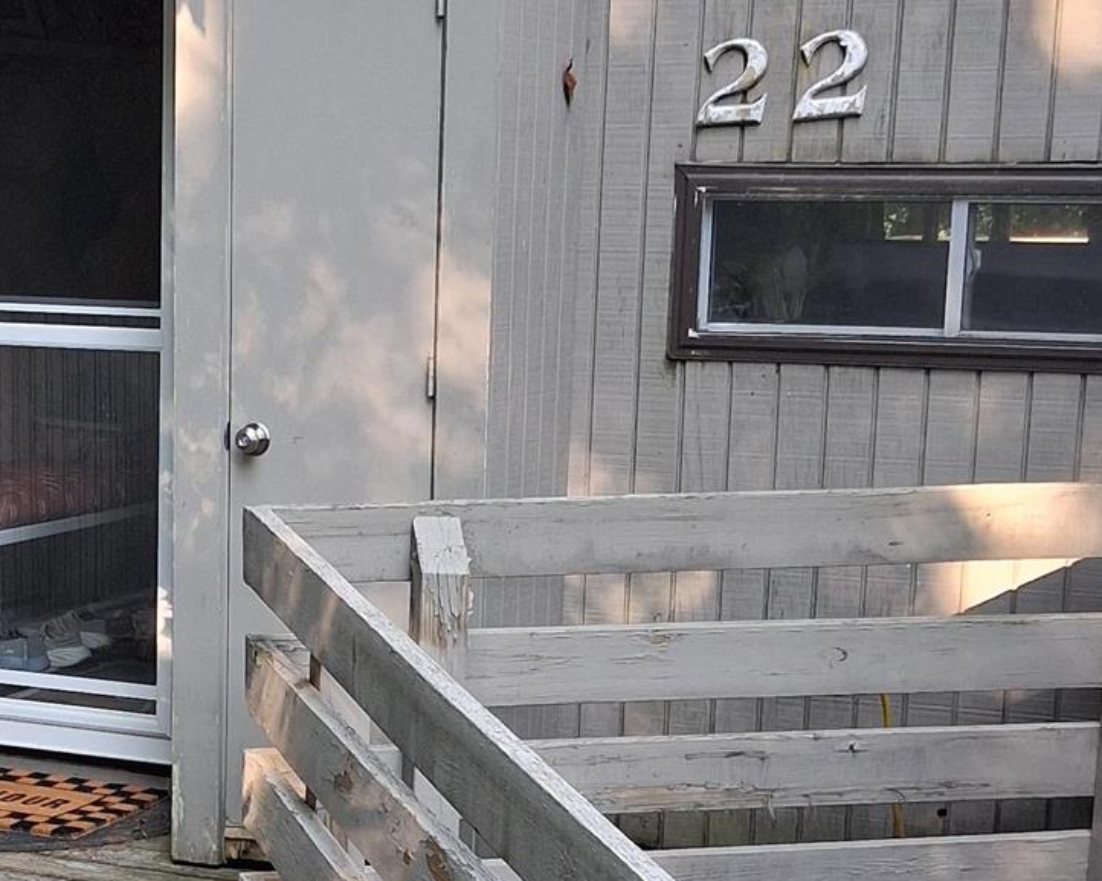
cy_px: 705
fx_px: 2641
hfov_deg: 23.3
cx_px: 235
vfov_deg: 18.8
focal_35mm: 81
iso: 125
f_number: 1.8
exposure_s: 1/120
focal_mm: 3.98
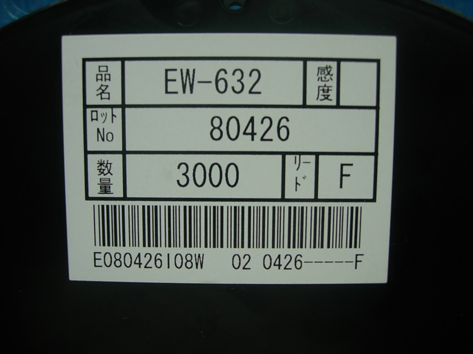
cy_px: 177
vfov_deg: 37.7
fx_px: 519
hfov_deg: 49.0
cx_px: 236
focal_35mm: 38
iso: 72
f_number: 2.8
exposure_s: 1/32
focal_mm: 7.8
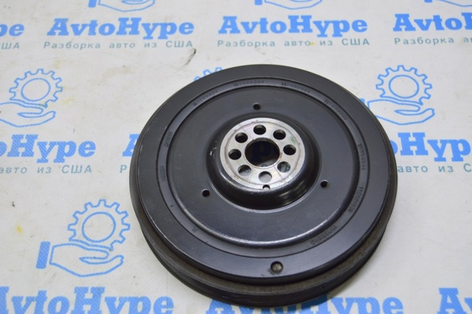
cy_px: 157
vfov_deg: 28.9
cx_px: 236
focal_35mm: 46
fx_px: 609
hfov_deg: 42.4
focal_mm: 31
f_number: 5.6
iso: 400
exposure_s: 1/20
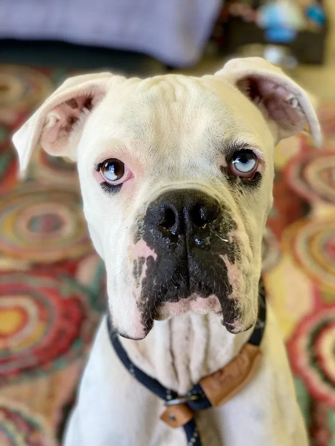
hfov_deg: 28.0
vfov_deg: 36.8
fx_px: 671
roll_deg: -4.4
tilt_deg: -31.3
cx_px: 168
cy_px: 223
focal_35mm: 52
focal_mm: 6
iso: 160
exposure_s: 1/120
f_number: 2
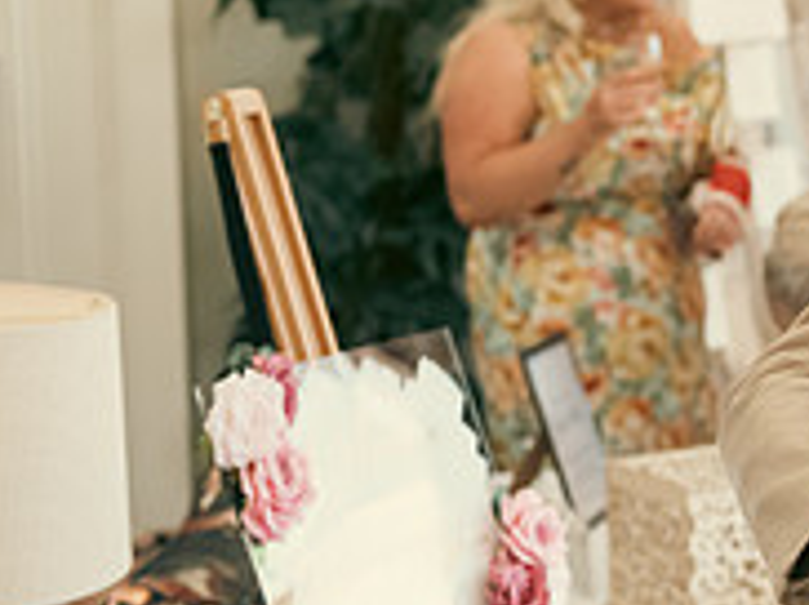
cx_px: 1098
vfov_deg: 11.5
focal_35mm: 129
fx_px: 3011
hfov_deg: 14.6
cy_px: 238
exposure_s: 1/160
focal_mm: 42
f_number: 3.5
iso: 800
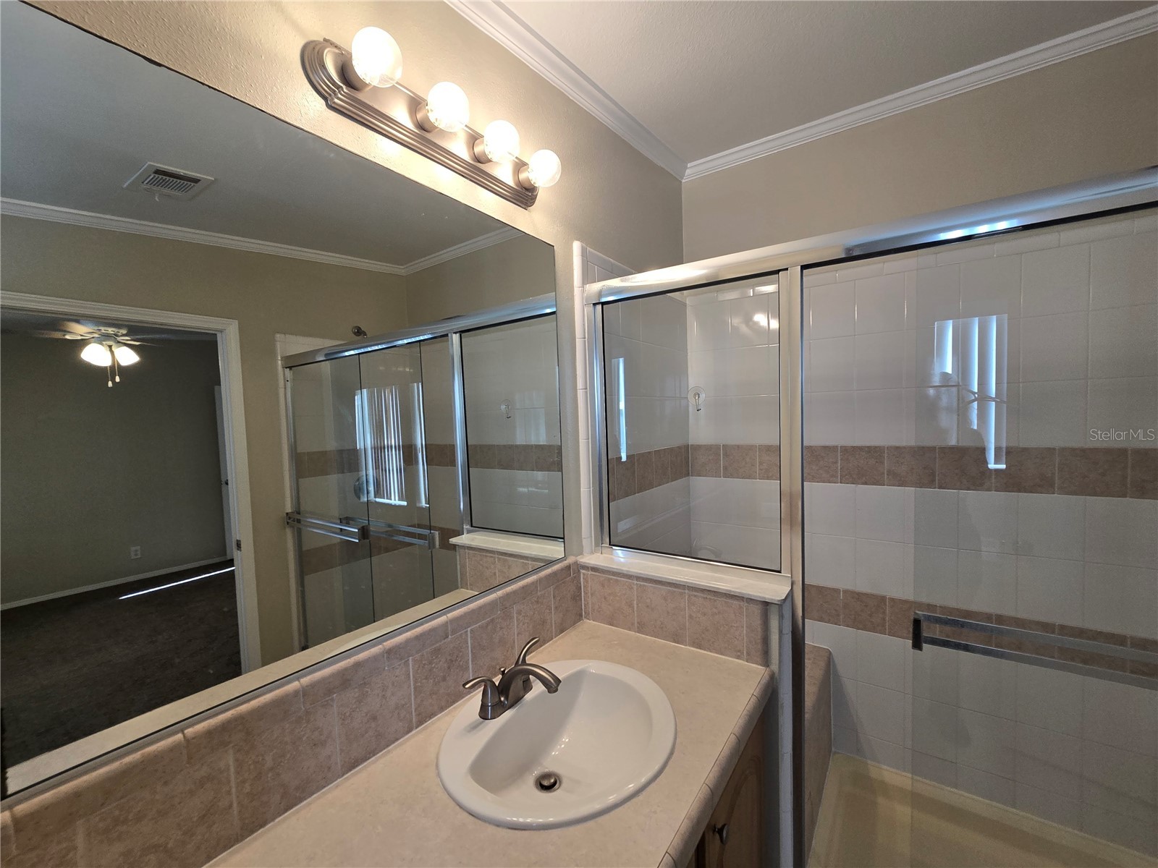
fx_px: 435
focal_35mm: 13
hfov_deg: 106.2
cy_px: 434
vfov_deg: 89.9
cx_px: 579
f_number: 2.2
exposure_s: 1/60
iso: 64
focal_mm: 2.2
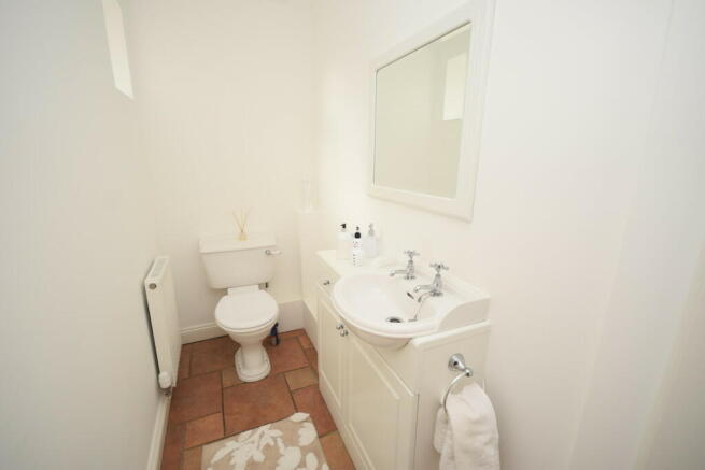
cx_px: 352
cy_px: 235
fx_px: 294
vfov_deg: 77.4
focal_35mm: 15
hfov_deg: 100.4
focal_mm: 10
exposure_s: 1/80
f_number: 4.5
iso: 560
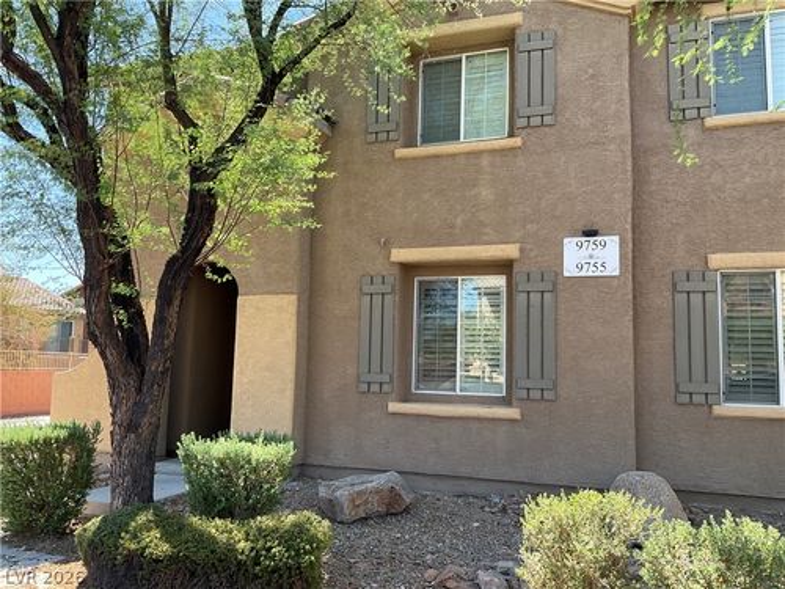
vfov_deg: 48.2
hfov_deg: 61.7
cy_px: 294
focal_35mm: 29
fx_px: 658
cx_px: 392
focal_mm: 3
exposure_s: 1/358
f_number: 1.8
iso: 25
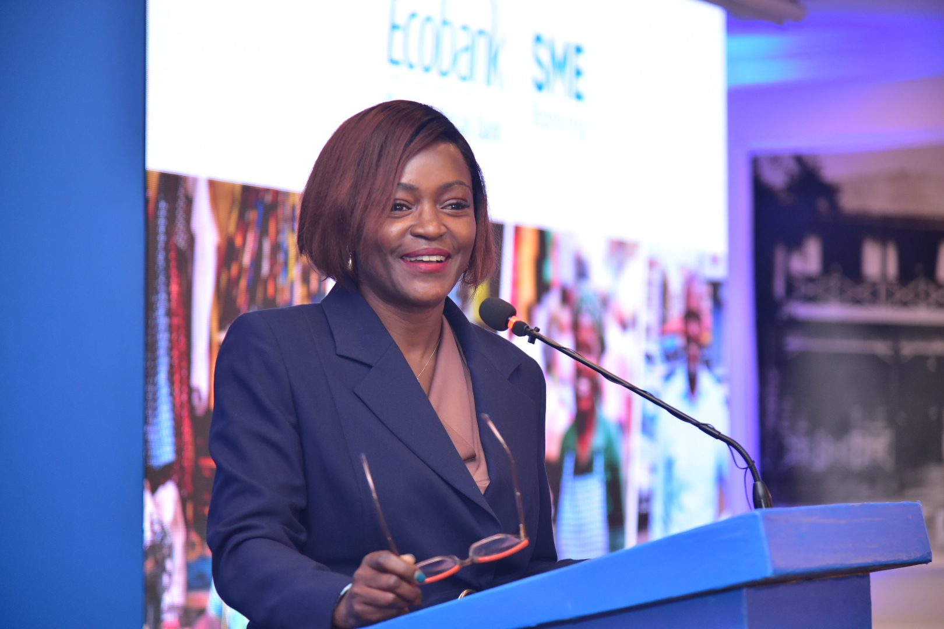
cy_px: 314
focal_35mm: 112
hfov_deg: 18.3
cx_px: 472
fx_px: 2937
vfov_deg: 12.2
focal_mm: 112
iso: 1600
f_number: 4
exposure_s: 1/125
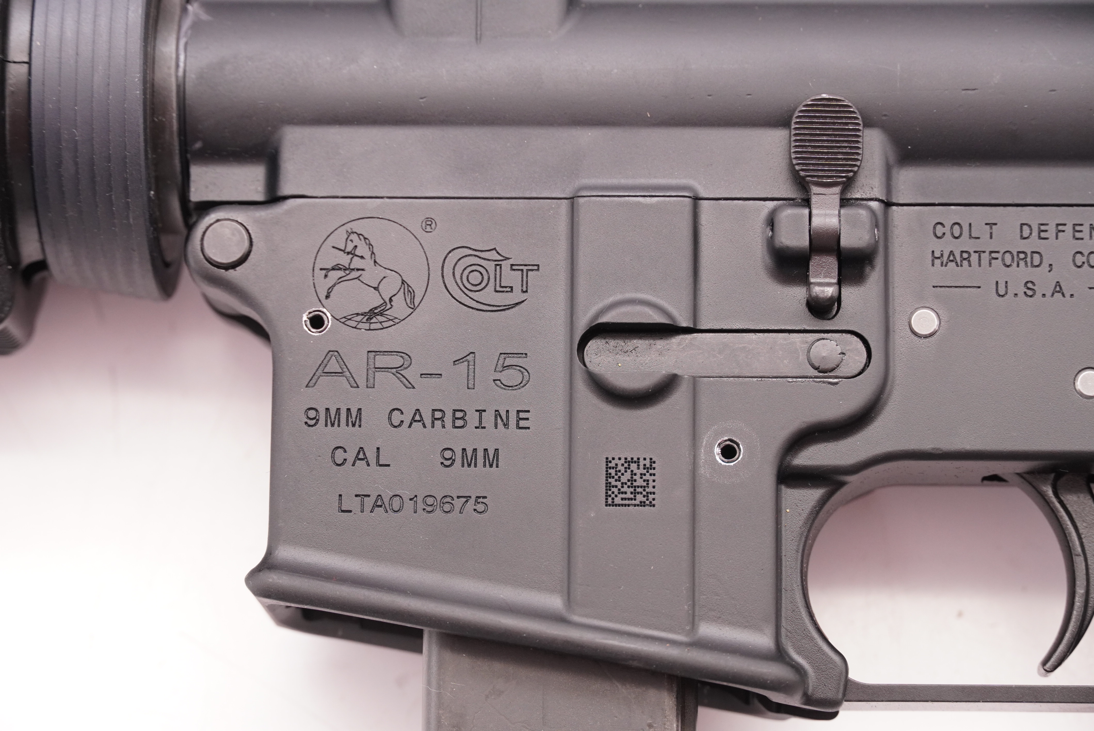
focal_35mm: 111
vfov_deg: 12.4
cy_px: 366
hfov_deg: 18.4
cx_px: 547
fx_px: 3375
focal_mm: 74
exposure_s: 1/125
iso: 1000
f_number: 5.6
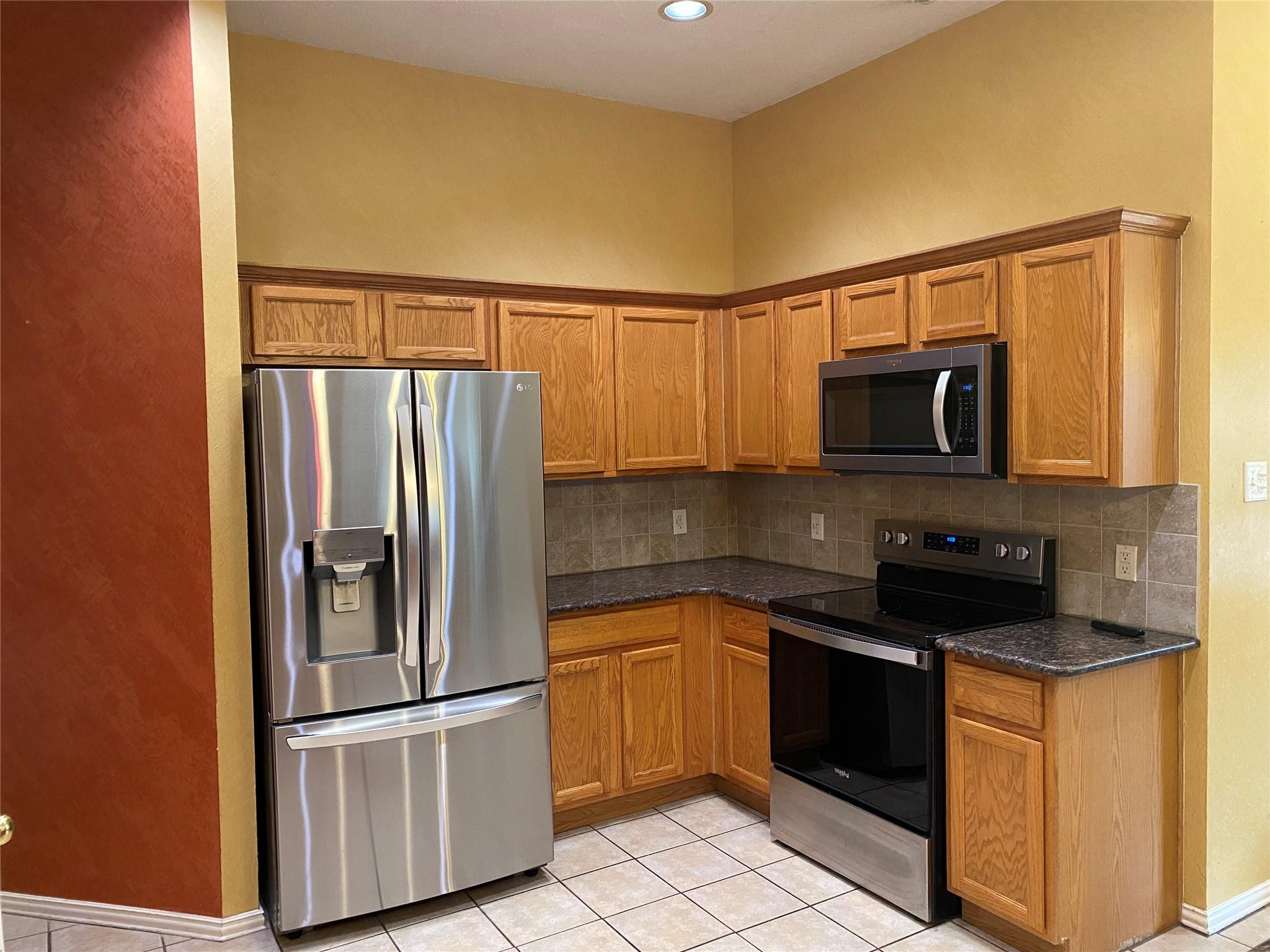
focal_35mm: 26
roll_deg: +1.9
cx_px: 635
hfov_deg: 67.3
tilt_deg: -3.5
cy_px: 476
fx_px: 954
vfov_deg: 53.1
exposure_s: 1/59
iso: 320
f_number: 1.8
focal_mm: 4.25
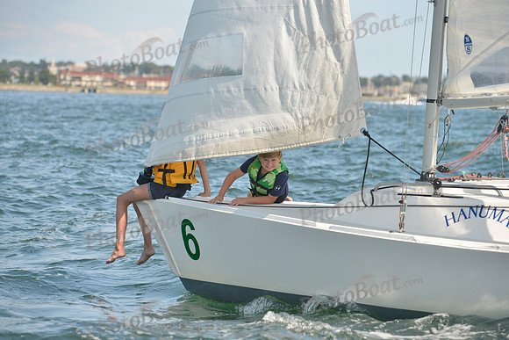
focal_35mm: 112
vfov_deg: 12.2
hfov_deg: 18.3
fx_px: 1584
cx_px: 254
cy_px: 170
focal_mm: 112
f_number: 4.5
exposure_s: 1/2000
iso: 800
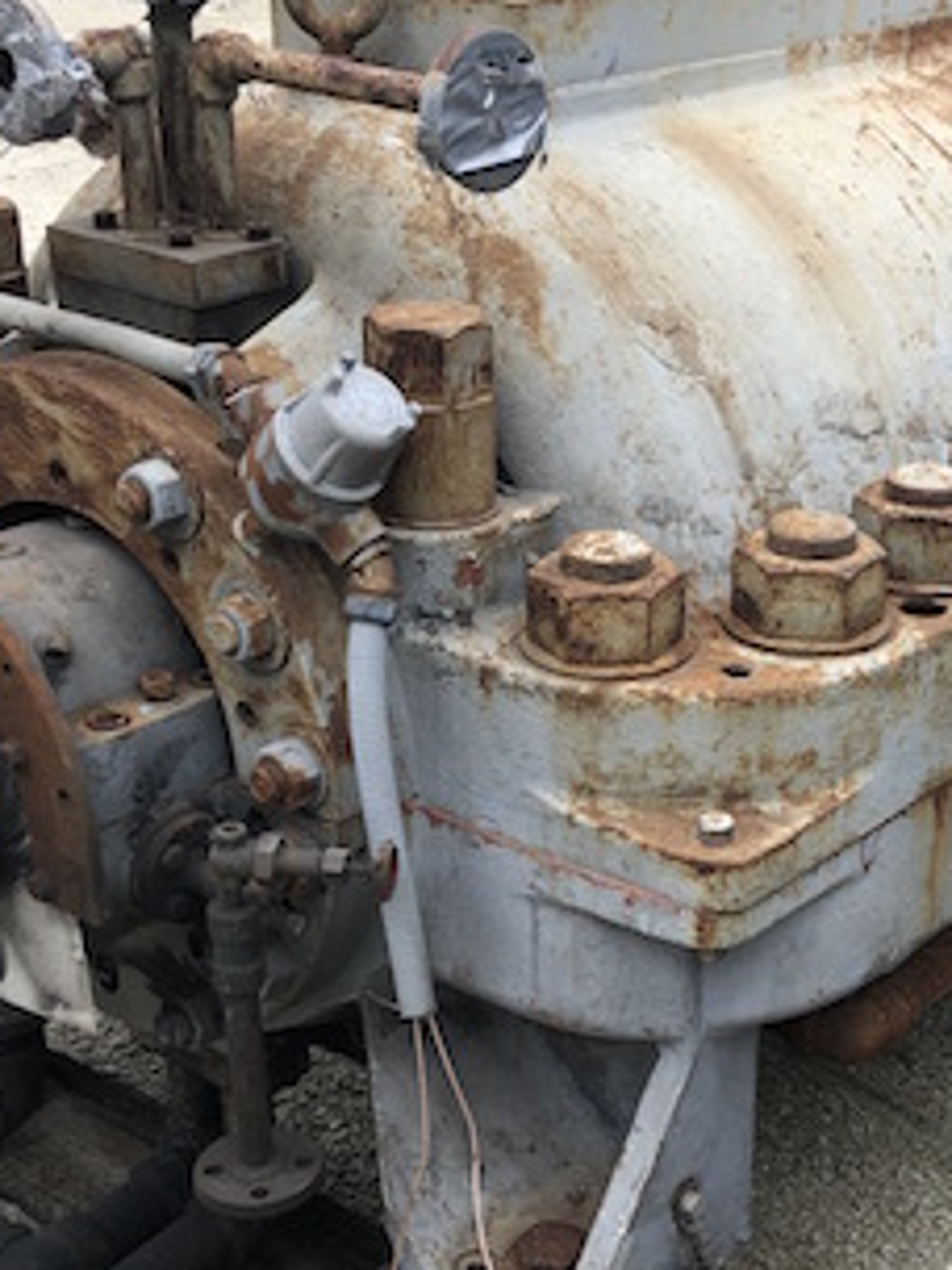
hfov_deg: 24.7
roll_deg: -0.3
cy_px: 765
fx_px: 2163
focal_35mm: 59
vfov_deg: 32.6
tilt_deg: -26.3
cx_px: 639
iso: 20
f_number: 1.8
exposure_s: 1/307
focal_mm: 4
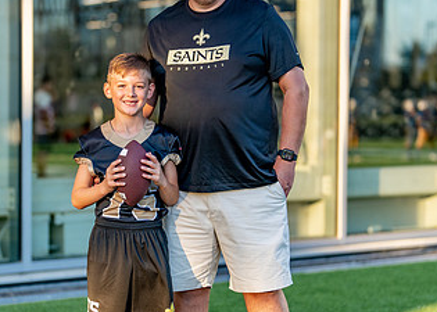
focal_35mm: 105
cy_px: 173
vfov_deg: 13.7
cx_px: 194
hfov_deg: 19.0
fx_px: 1303
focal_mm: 50
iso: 200
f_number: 1.2
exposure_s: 1/1600
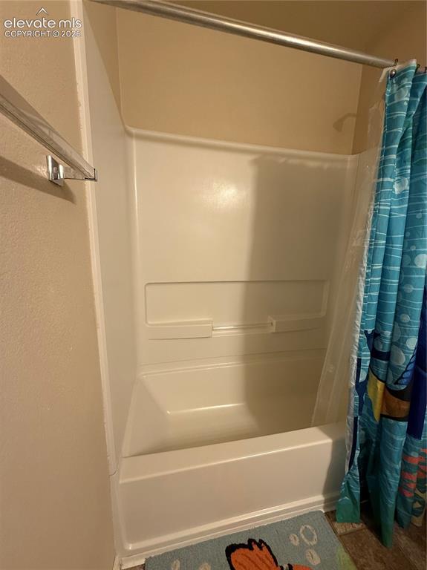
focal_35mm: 14
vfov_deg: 102.1
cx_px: 214
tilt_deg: -10.2
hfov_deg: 85.6
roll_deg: -1.3
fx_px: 231
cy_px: 285
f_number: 2.2
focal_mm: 2.22
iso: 200
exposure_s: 1/60
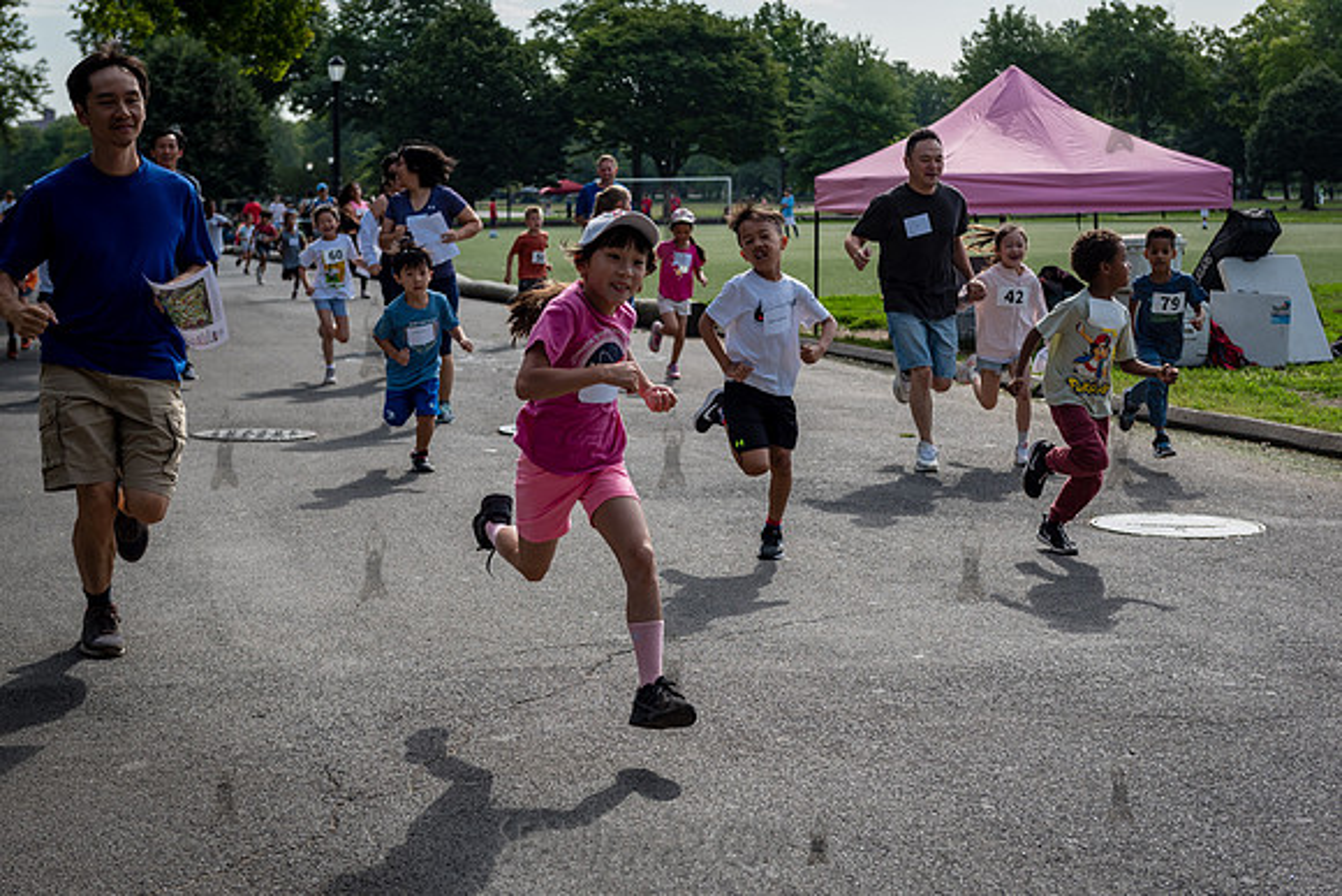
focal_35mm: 60
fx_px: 2223
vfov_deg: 22.8
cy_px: 448
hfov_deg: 33.6
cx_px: 671
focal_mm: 56
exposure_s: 1/1250
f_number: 4
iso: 200
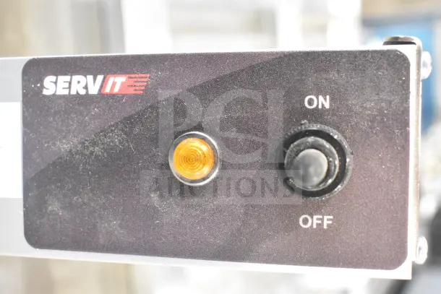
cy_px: 147
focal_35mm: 46
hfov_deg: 42.3
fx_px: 570
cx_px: 220
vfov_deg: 29.0
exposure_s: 1/125
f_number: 5.6
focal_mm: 31
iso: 6400
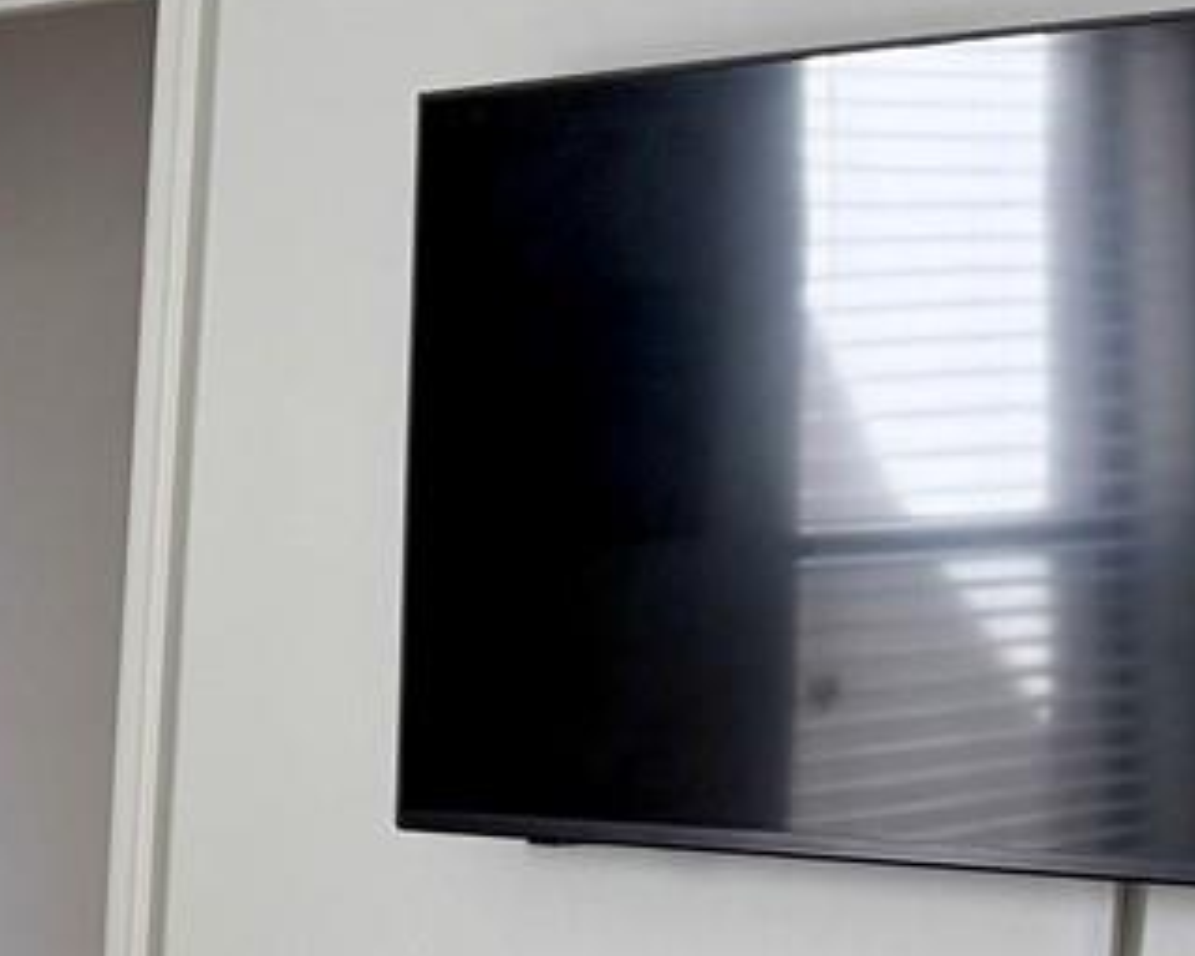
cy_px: 993
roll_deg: -2.1
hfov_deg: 15.0
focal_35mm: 117
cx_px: -702
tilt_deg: -5.3
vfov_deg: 13.0
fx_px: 4138
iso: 200
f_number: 1.78
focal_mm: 6.76
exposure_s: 1/204
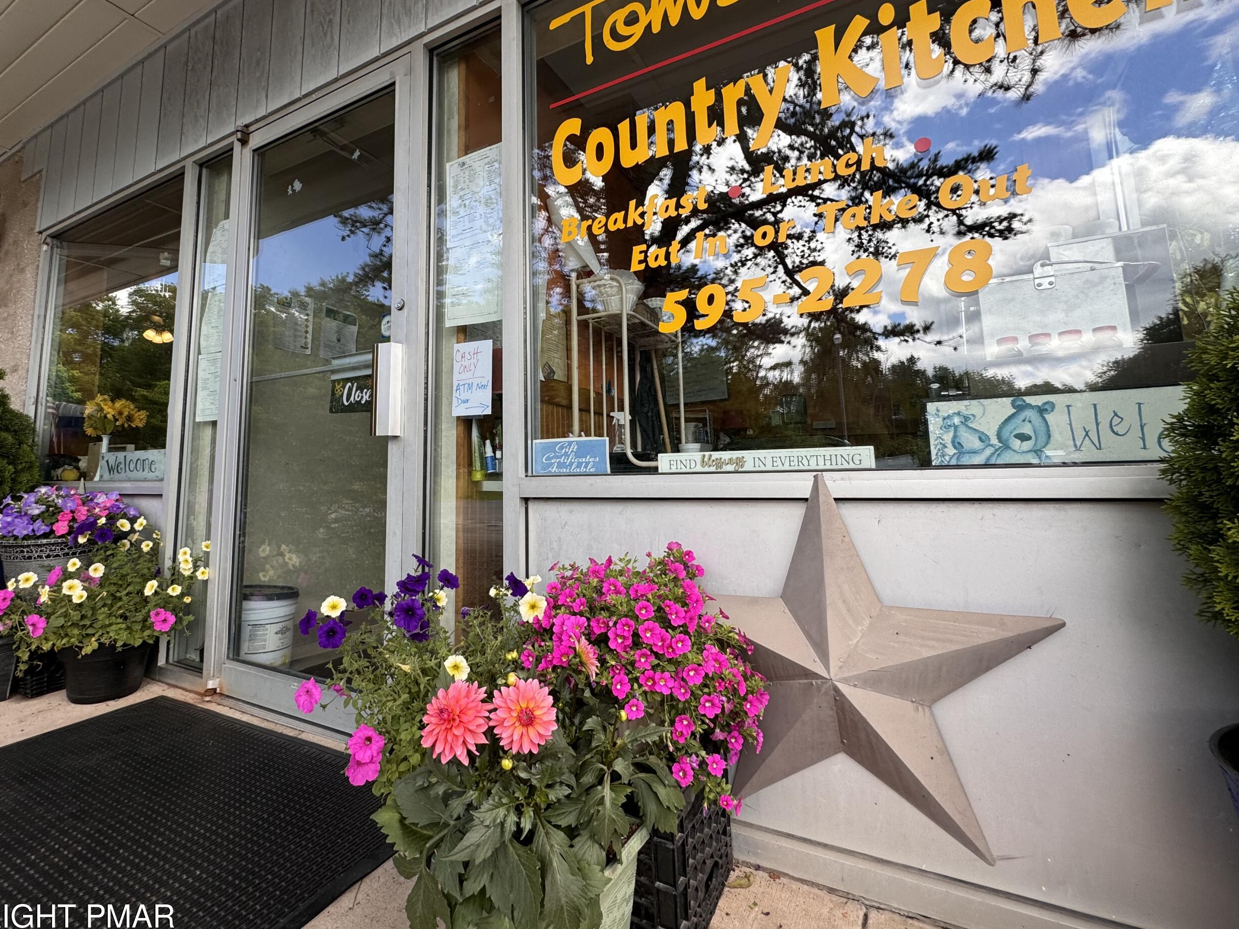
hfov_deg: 90.5
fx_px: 608
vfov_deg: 74.4
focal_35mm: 17
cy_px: 404
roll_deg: +0.4
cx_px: 538
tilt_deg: +9.3
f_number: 2.2
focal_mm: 2.22
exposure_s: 1/279
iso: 40
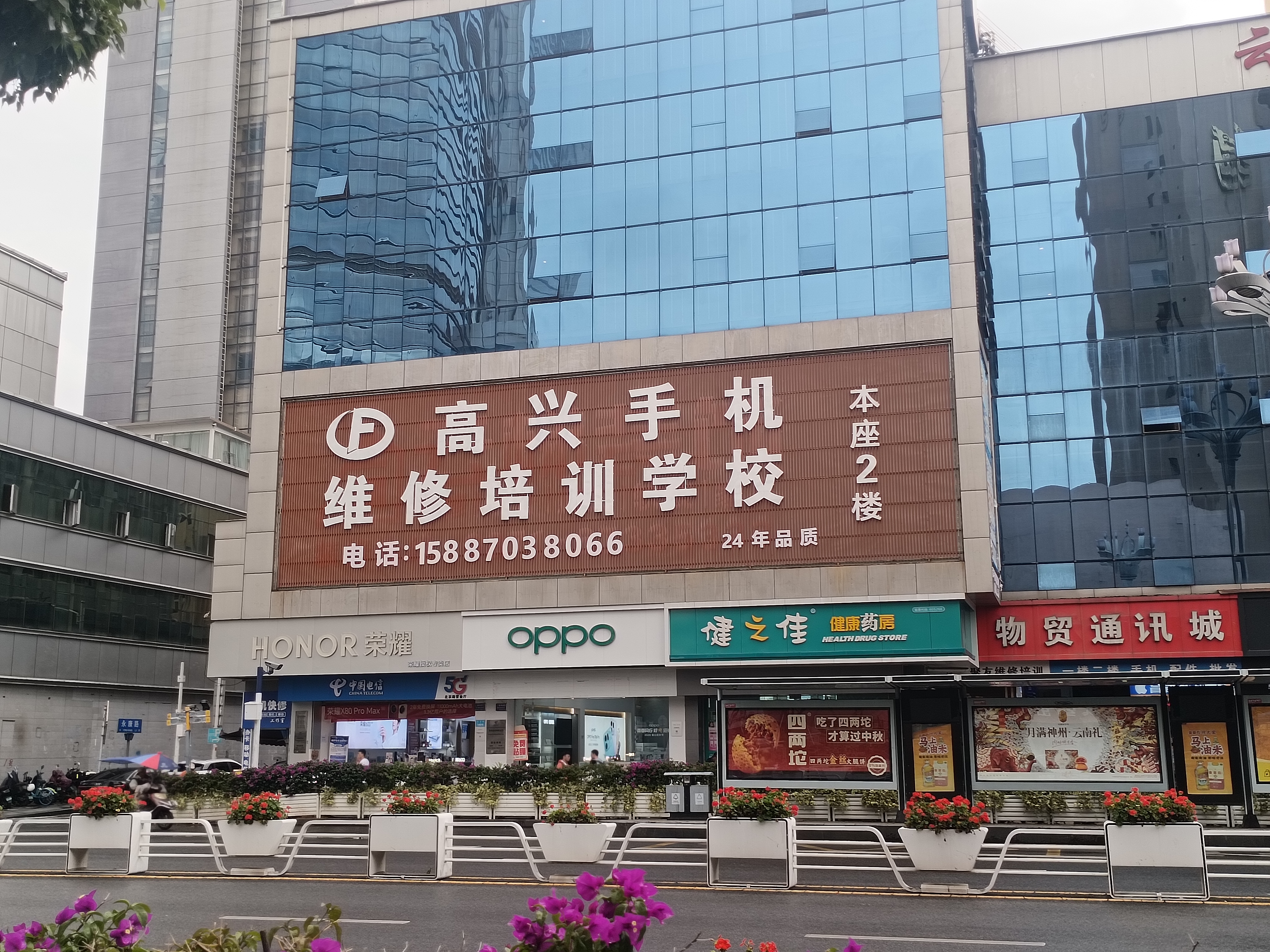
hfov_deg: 49.0
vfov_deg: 37.7
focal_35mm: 38
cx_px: 635
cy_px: 476
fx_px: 1394
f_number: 1.8
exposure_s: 1/100
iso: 103
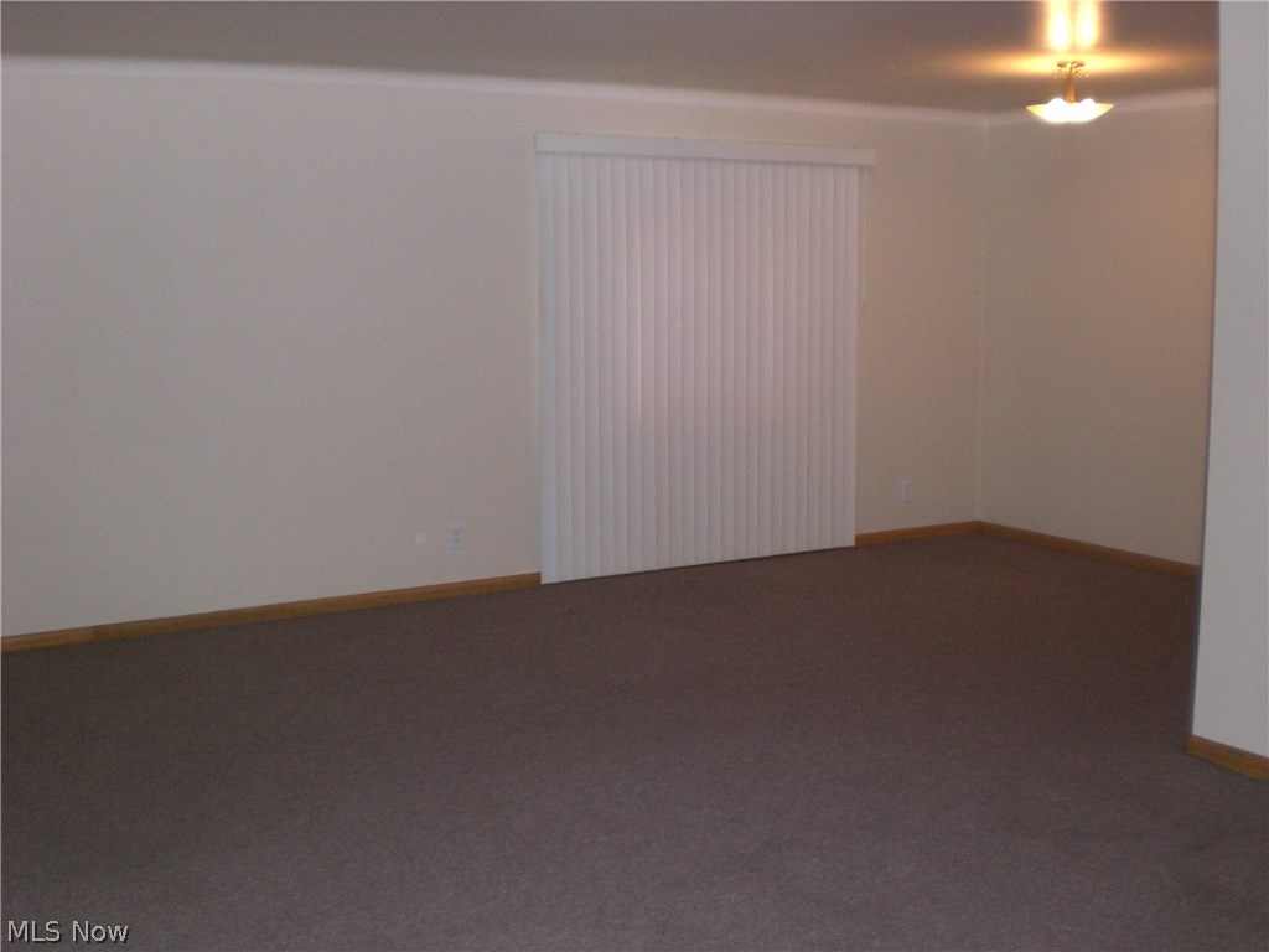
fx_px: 1393
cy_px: 476
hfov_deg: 49.0
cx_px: 634
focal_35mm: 38
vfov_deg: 37.7
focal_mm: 6.3
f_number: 3.1
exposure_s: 1/60
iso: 200
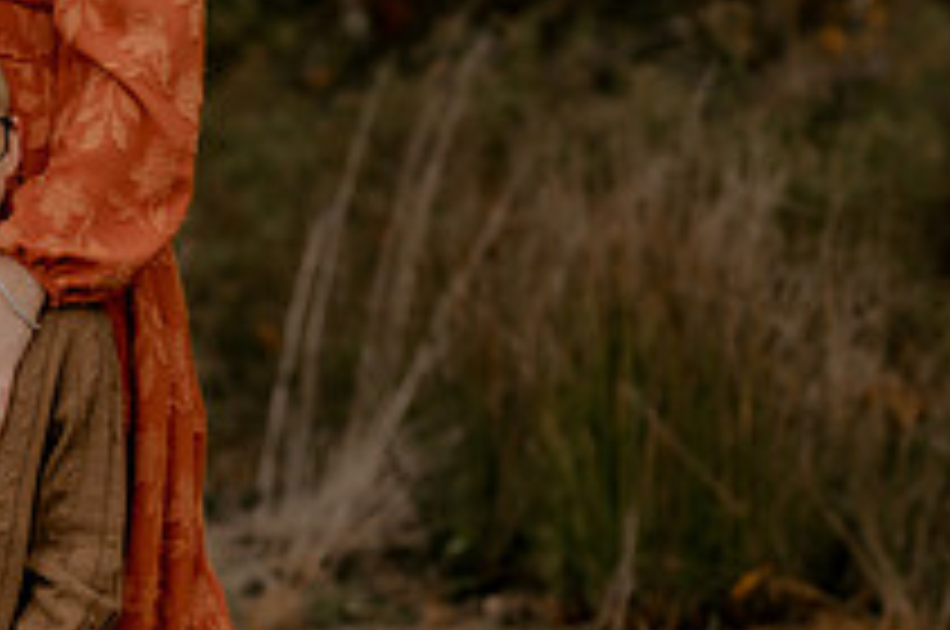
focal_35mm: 234
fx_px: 6166
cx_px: -158
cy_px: 486
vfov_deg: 5.8
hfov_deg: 8.7
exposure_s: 1/320
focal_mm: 85
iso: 200
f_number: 2.8
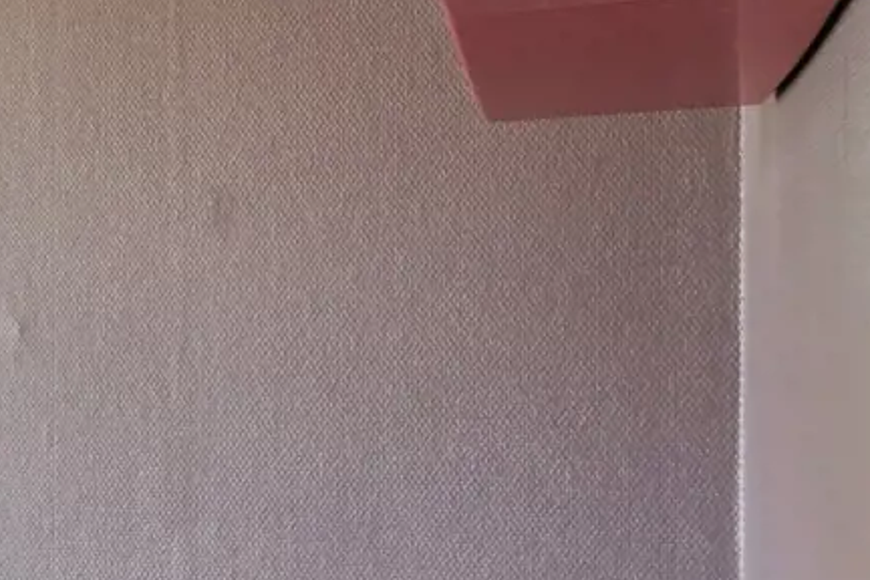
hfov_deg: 17.2
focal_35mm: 83
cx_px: -906
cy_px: 377
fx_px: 2014
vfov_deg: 16.4
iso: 400
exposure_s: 1/13
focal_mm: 12.5
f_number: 8
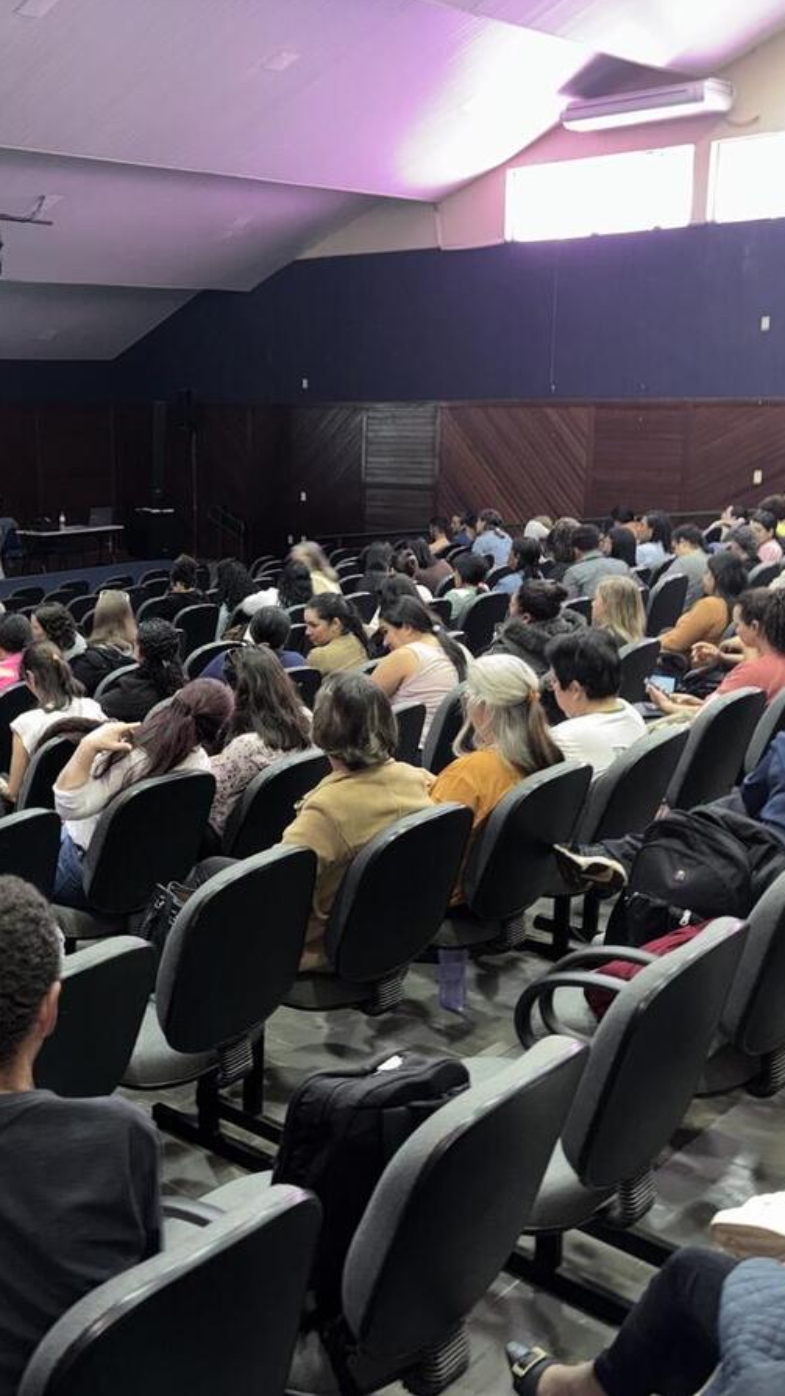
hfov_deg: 30.7
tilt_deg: -11.9
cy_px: 696
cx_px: 209
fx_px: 1407
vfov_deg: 52.8
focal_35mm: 38
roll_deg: +0.7
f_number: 1.6
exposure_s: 1/4
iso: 200
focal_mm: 5.96
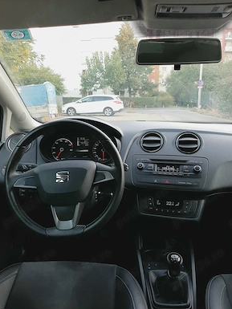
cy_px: 159
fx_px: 241
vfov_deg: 65.3
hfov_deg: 51.4
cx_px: 113
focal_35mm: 27
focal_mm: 3.93
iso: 125
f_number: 1.7
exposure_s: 1/50
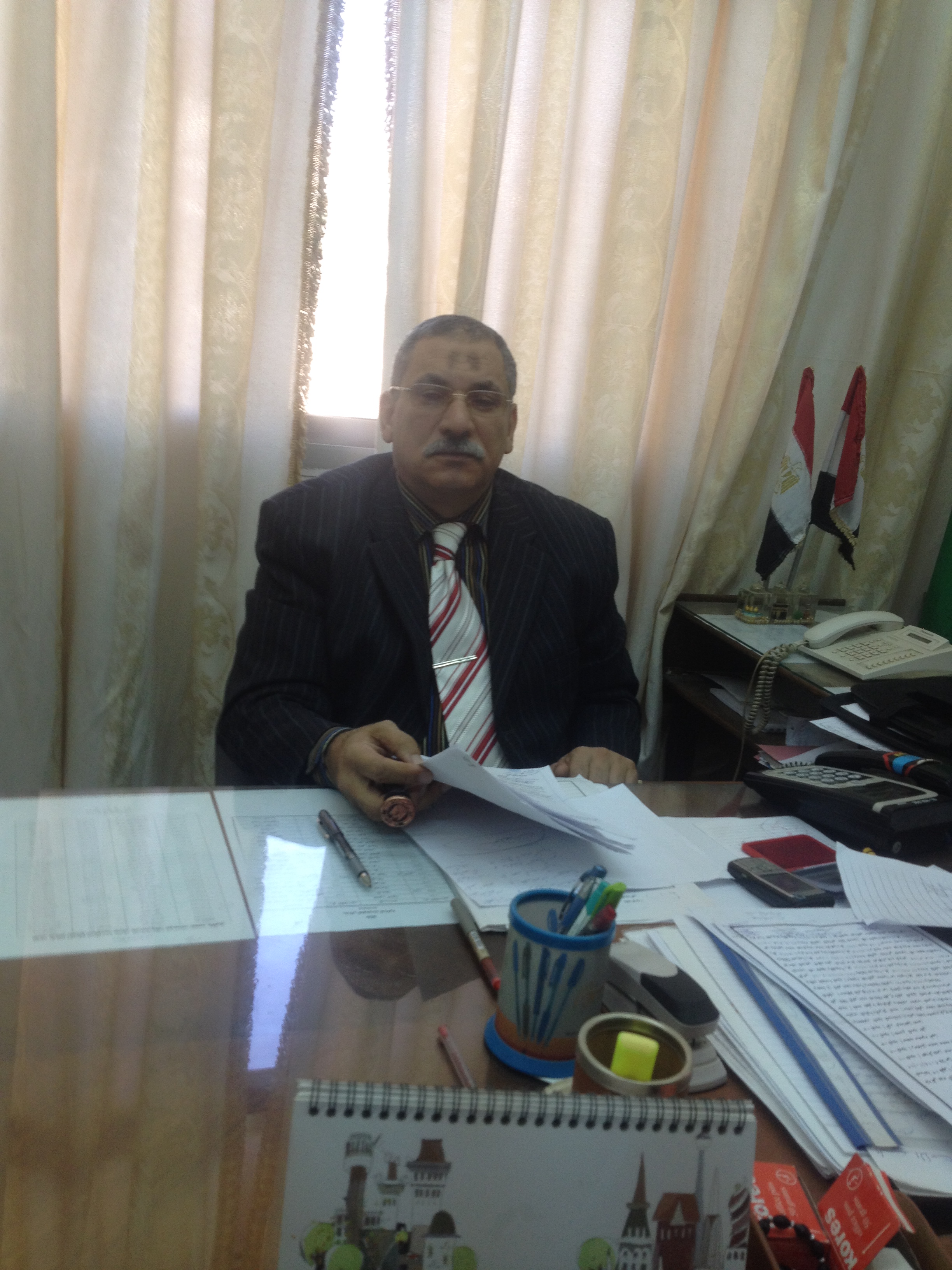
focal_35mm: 35
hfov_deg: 40.7
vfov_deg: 52.6
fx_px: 1283
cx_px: 476
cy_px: 635
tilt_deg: -19.0
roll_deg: -4.9
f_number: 2.4
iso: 64
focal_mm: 4.28
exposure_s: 1/60
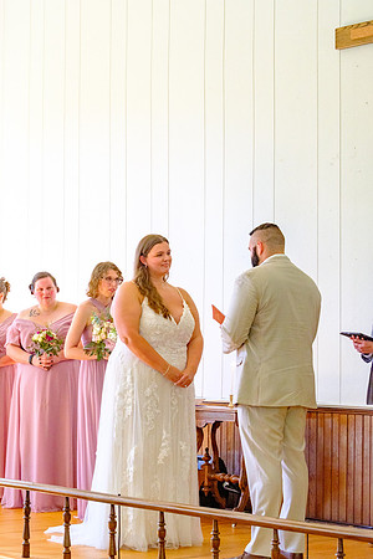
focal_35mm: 78
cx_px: 186
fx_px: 1212
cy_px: 280
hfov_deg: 17.5
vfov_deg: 26.0
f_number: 11
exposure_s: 1/100
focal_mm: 52
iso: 1600
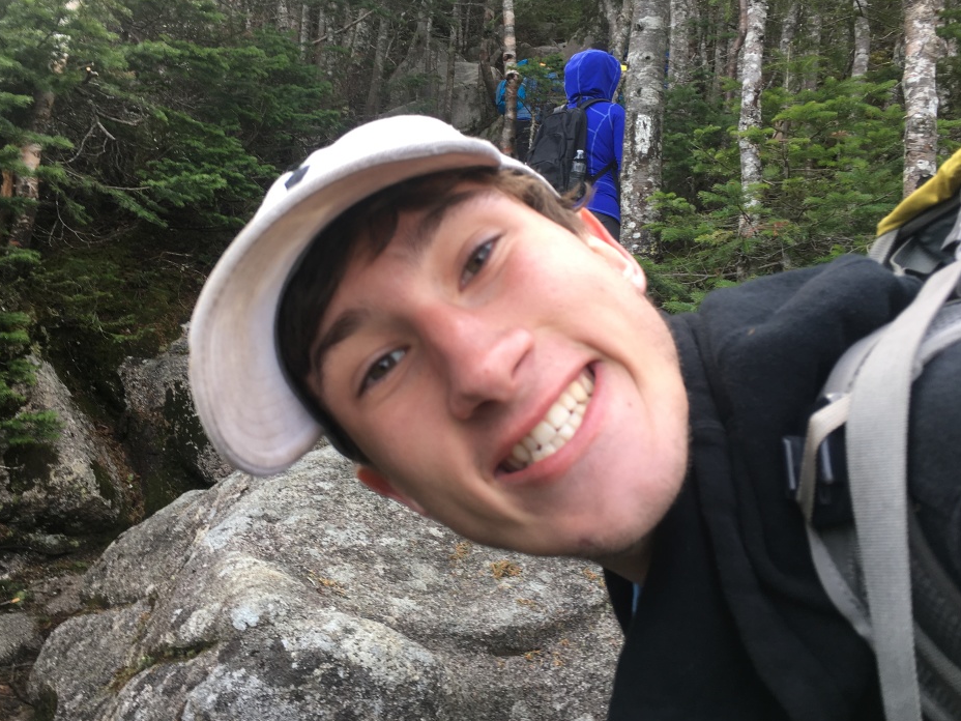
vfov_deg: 44.1
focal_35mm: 32
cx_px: 440
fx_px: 888
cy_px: 338
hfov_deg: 56.7
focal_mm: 4.15
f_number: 2.2
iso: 25
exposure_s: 1/124
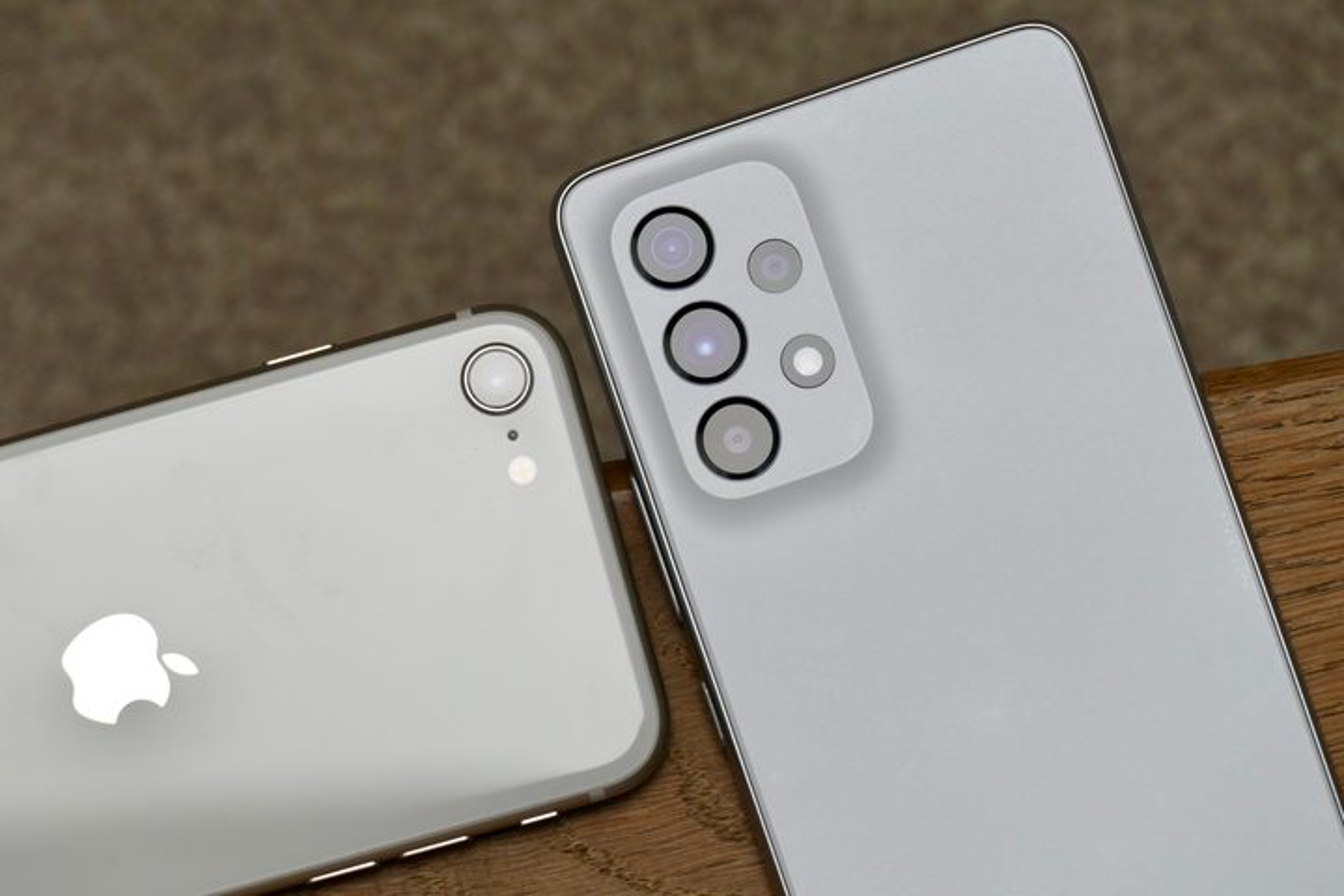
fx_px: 10602
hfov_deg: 7.3
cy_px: 448
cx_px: 672
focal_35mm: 284
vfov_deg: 4.8
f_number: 4.5
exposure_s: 1/125
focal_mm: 103.71
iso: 320
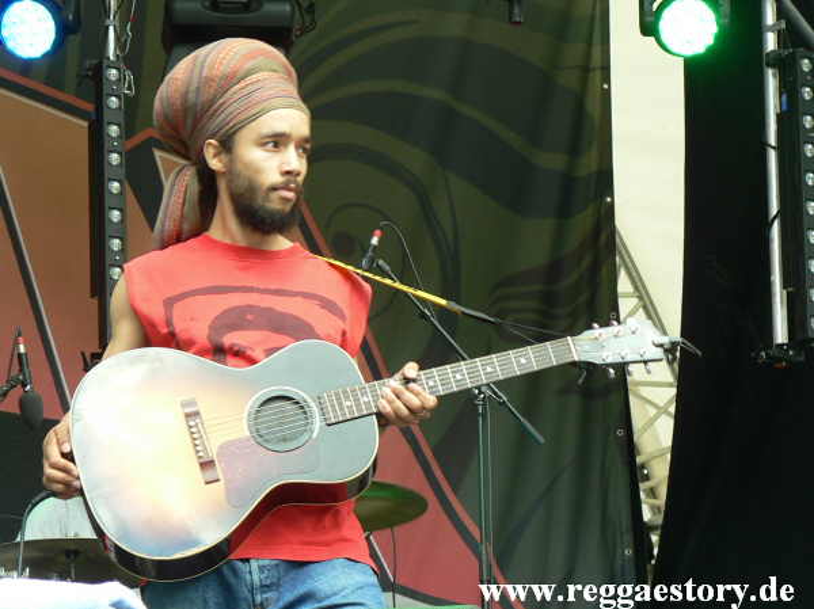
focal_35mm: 126
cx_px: 407
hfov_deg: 15.7
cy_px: 304
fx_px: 2961
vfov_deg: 11.7
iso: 64
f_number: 3.2
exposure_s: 1/60
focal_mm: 21.6
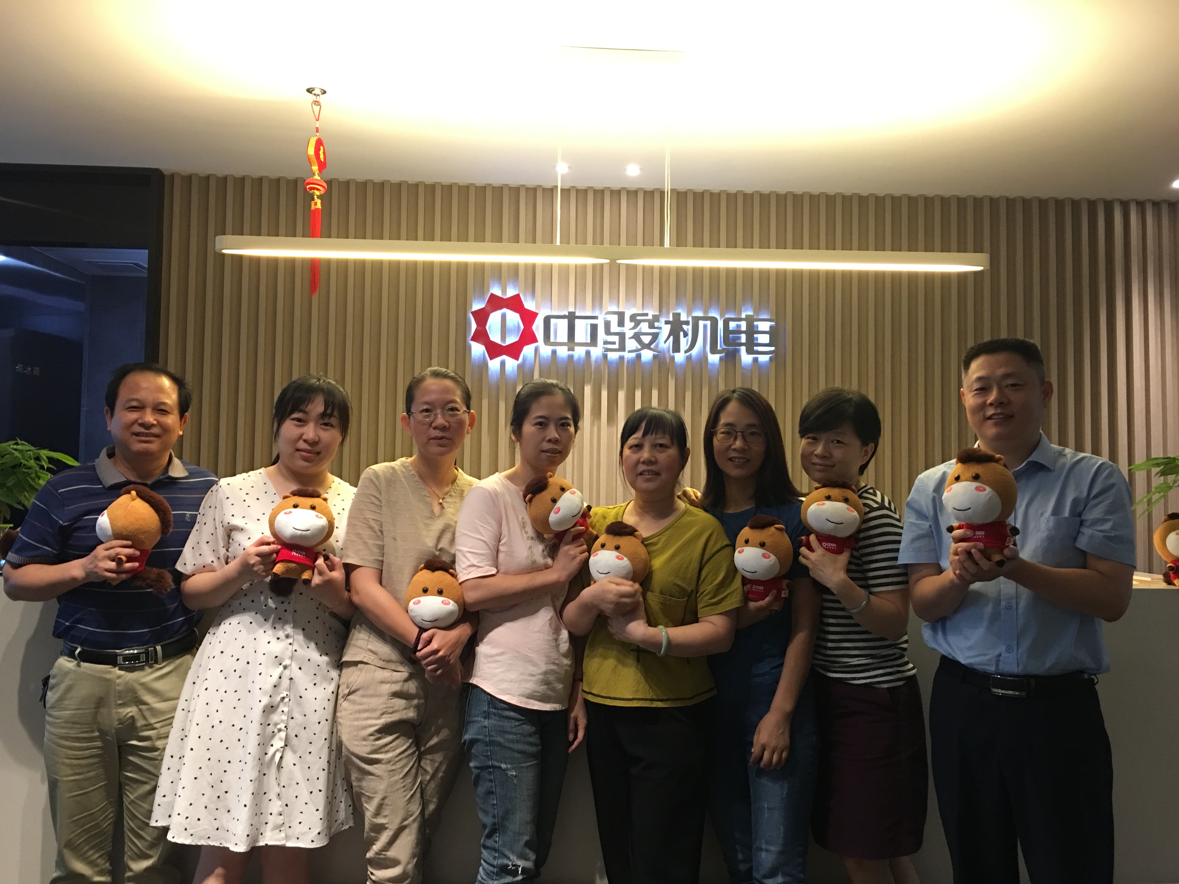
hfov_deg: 61.7
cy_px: 442
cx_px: 590
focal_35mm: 29
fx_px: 988
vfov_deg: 48.2
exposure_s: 1/17
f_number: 2.2
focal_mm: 4.15
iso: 100
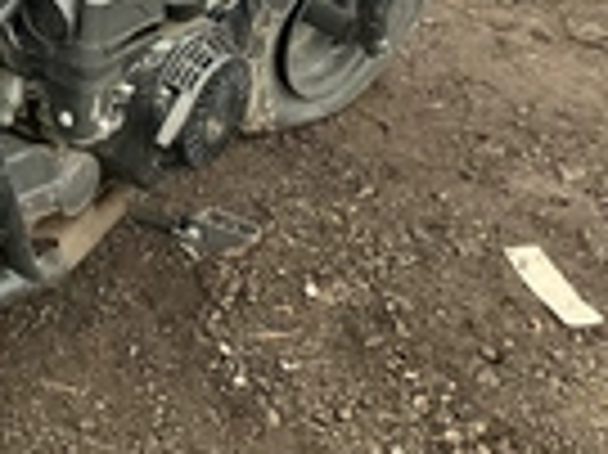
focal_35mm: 83
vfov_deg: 17.6
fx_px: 1457
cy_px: 72
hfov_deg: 22.5
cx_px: -27
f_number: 1.8
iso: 64
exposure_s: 1/104
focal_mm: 3
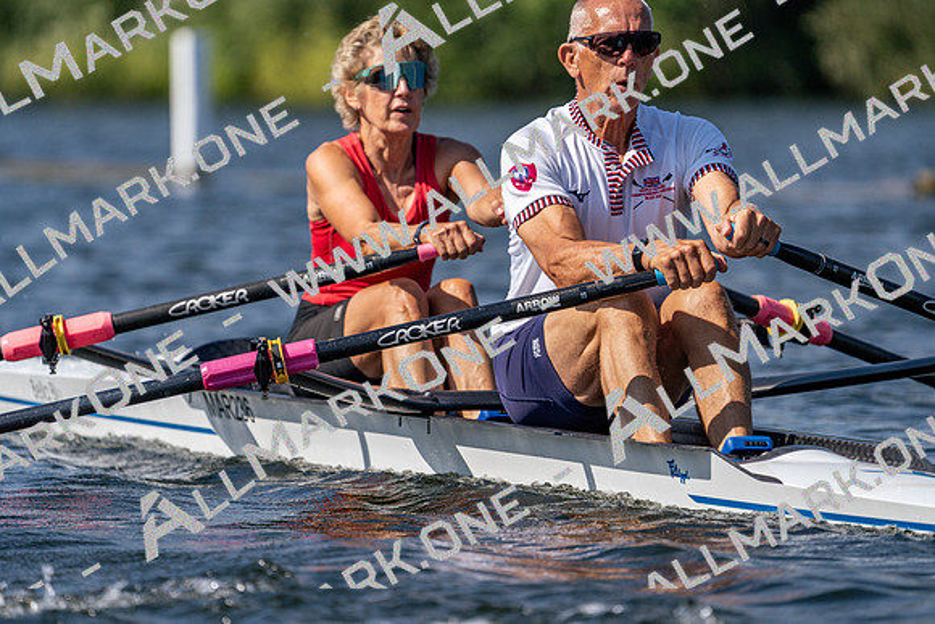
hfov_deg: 4.7
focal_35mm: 441
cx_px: 468
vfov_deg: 3.1
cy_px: 312
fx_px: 11456
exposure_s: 1/2000
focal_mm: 441
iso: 200
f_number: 6.3
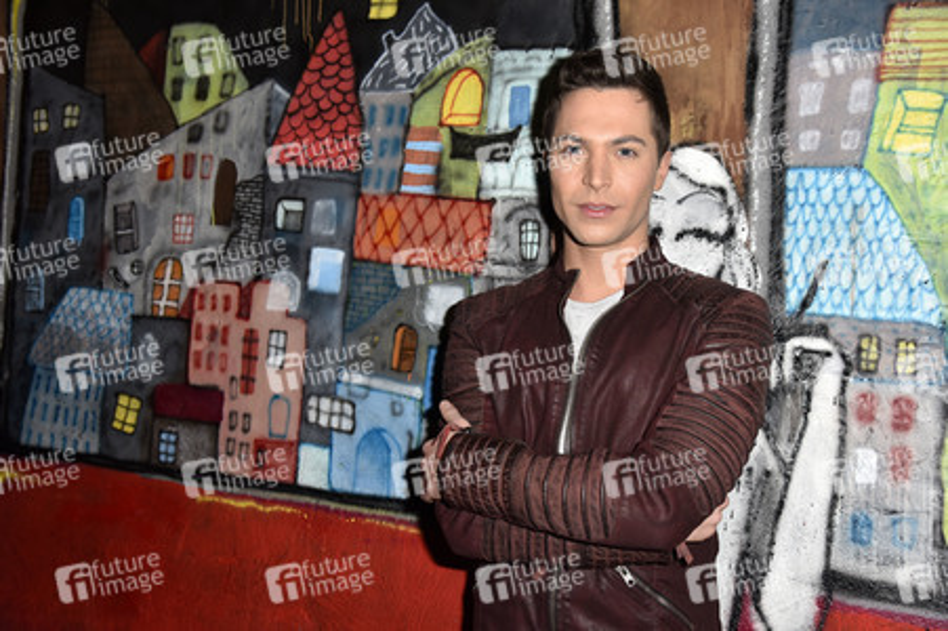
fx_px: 1000
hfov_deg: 50.7
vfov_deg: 35.0
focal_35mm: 38
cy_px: 316
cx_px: 474
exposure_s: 1/80
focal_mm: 38
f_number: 5
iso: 800
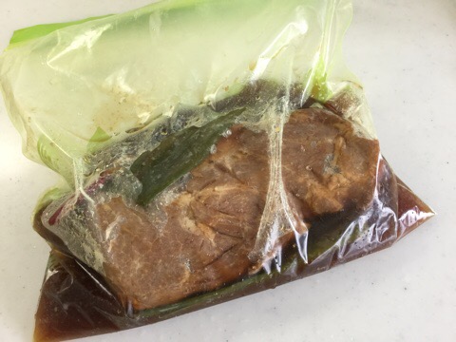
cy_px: 171
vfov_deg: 45.4
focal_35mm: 31
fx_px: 408
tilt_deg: -67.6
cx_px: 228
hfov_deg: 58.4
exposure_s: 1/30
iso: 64
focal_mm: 3.3
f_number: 2.4
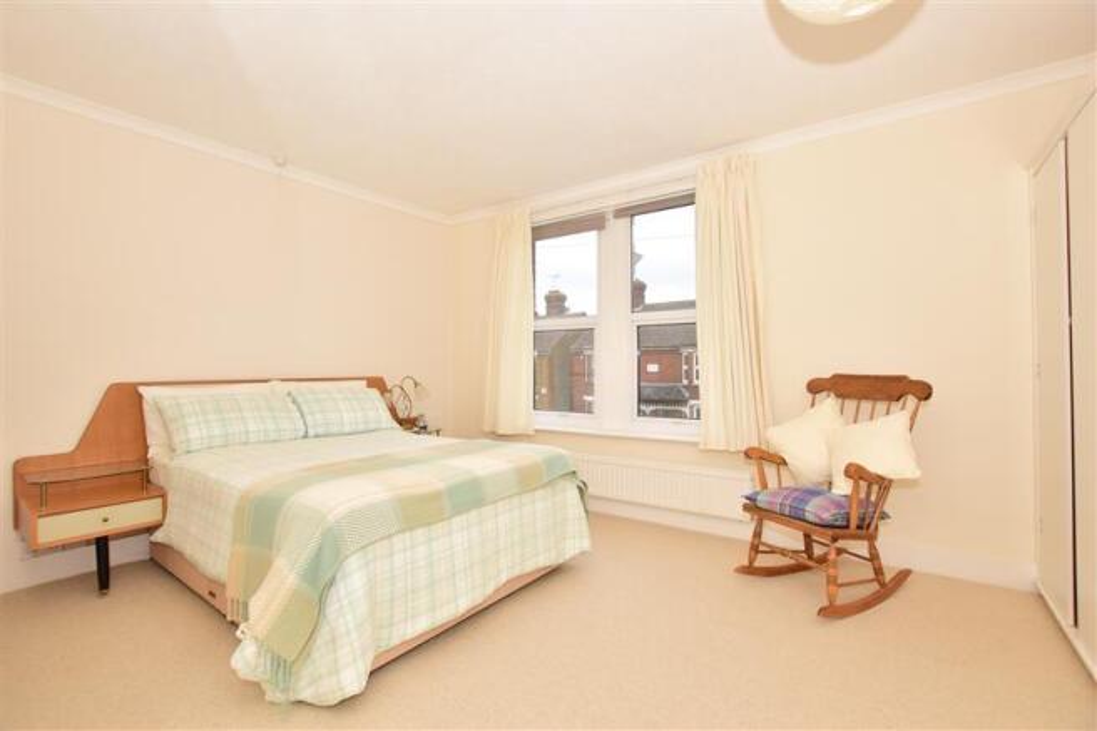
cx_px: 548
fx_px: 457
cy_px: 366
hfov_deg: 100.4
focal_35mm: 15
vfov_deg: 77.3
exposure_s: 1/200
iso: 400
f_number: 7.1
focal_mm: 10
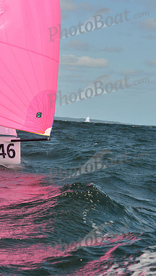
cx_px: 11
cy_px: 137
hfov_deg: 10.9
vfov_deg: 19.3
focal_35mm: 111
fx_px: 815
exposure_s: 1/1600
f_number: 10
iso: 400
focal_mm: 70
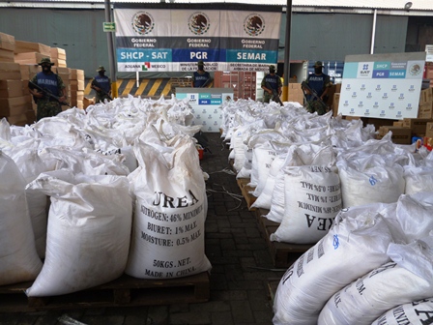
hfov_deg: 56.8
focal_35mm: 32
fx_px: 400
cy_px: 162
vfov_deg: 44.2
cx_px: 216
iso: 100
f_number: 3.3
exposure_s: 1/250
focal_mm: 5.7
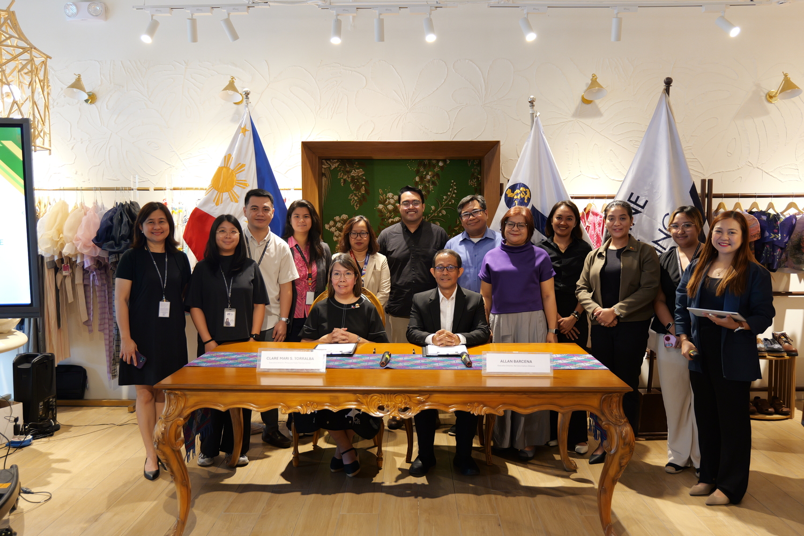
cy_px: 268
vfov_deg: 41.1
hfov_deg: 58.7
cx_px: 402
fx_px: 715
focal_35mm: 32
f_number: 4.3
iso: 1600
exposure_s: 1/125
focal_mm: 32
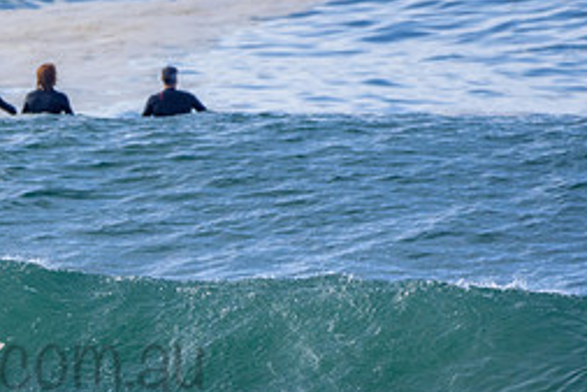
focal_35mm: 1717
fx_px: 28011
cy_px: 335
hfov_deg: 1.2
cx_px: -42
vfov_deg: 0.8
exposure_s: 1/2000
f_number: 5.6
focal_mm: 500
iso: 560
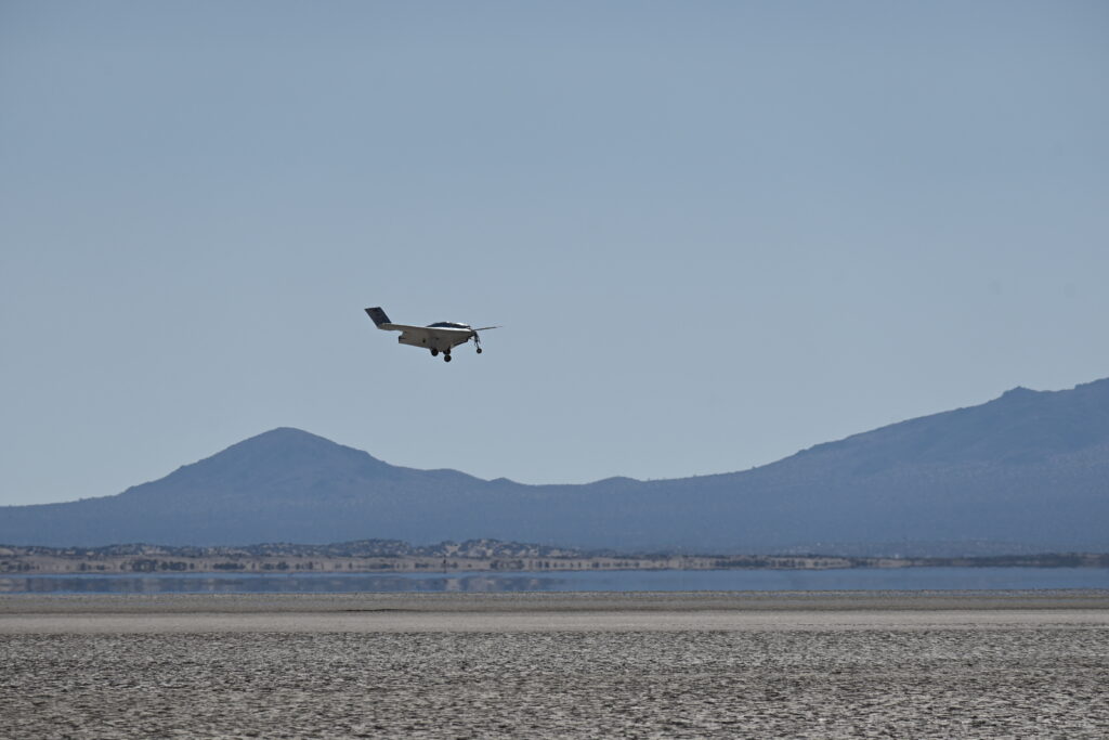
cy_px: 370
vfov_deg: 3.7
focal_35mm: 375
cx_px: 554
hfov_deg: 5.5
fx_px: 11553
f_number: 9
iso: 100
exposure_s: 1/1250
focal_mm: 250
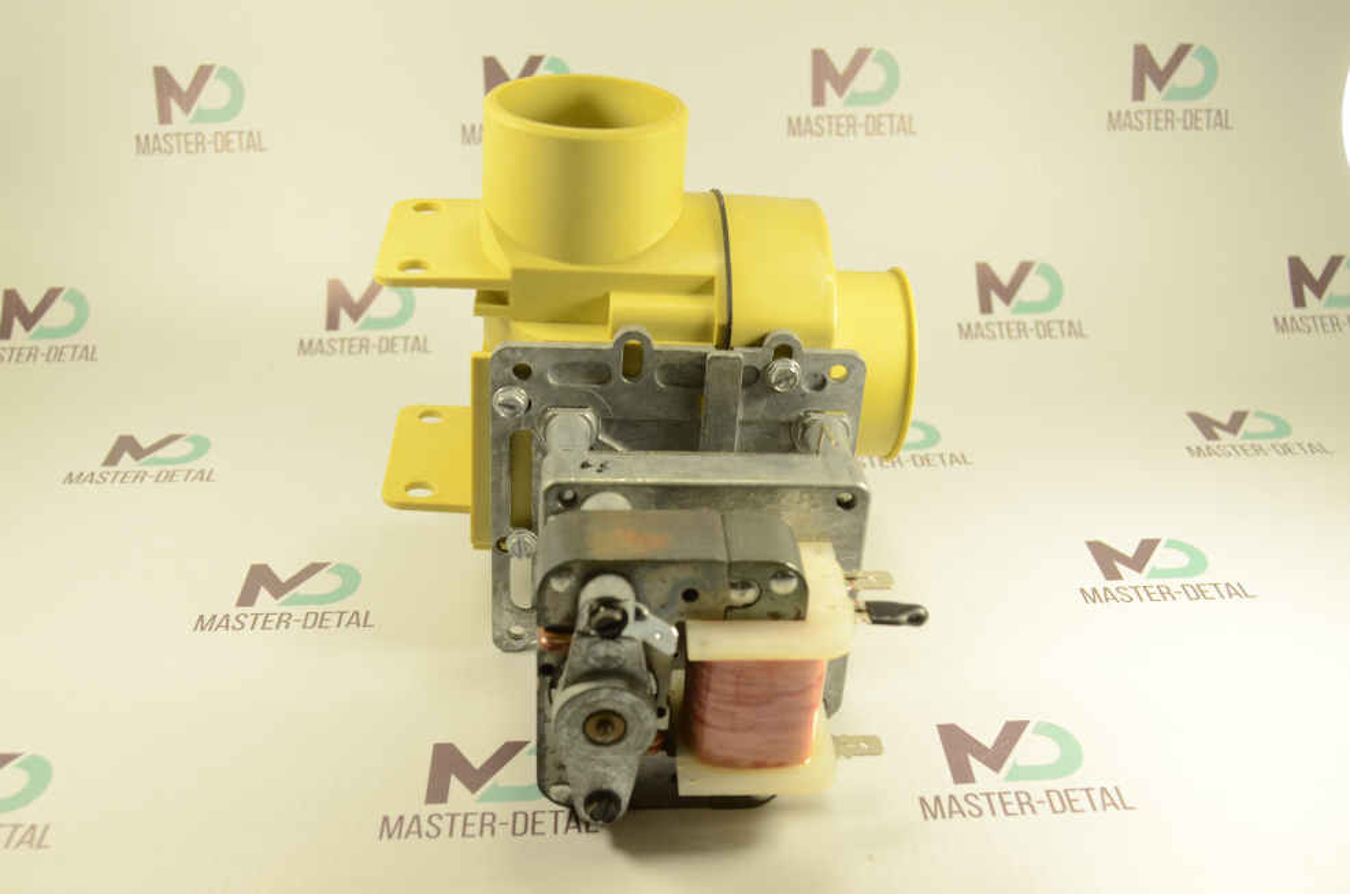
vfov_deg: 34.1
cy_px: 447
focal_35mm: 39
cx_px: 675
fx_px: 1459
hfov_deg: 49.6
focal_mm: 26
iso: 200
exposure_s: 1/125
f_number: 5.6
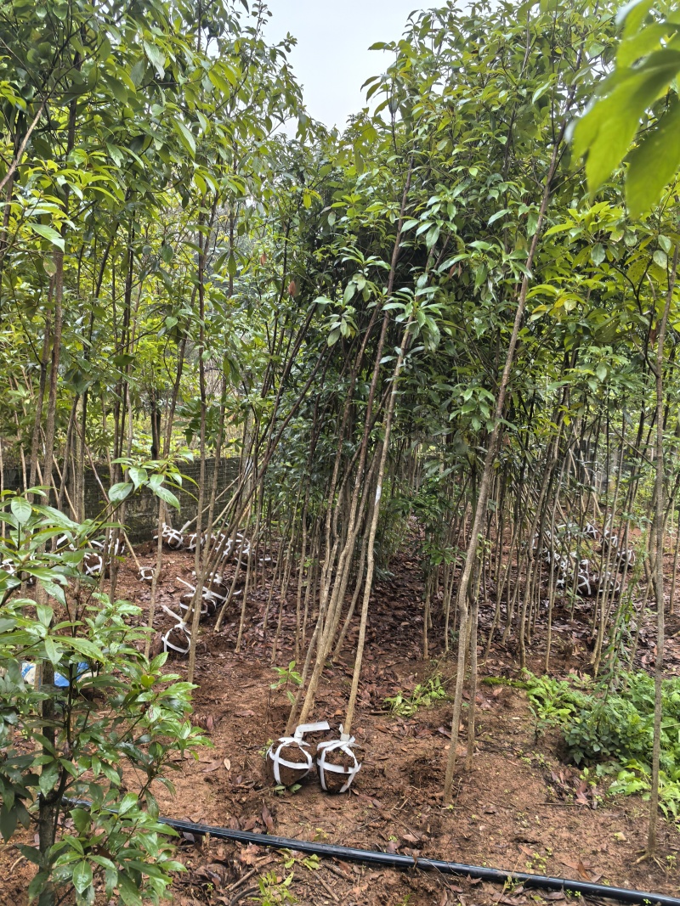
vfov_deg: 65.3
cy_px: 453
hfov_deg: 51.3
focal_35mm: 27
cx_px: 340
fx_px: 707
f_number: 2
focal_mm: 5.75
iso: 50
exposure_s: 1/145
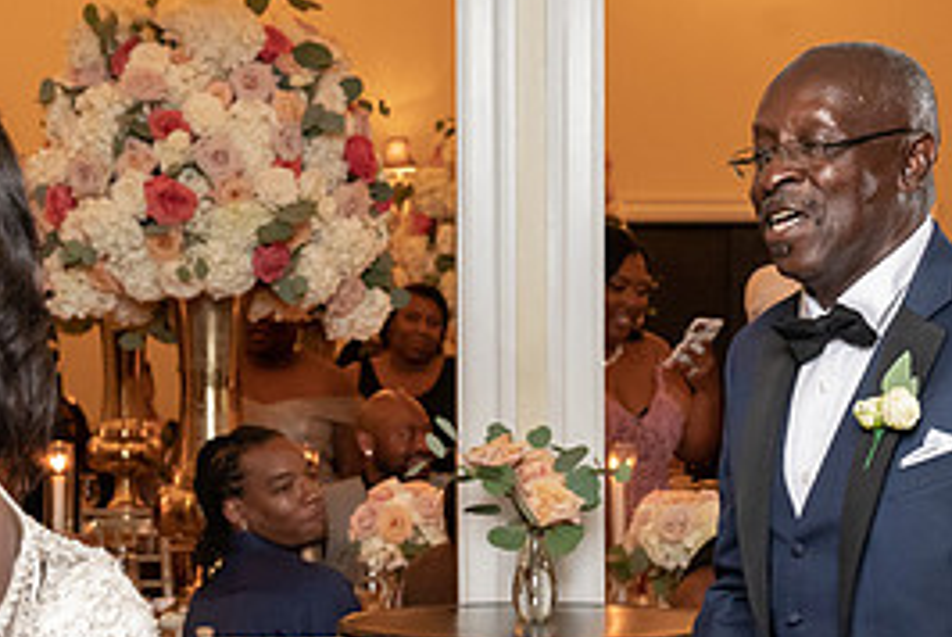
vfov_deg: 13.6
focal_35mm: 100
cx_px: 485
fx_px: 2647
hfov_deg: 20.4
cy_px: 526
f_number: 5.6
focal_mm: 42
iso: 4000
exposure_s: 1/200
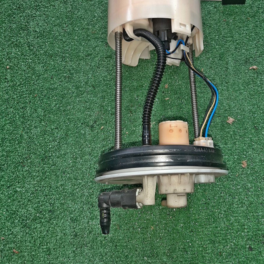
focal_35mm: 37
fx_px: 319
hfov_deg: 44.7
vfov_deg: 43.2
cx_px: 157
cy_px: 60
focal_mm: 3.93
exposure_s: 1/50
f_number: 1.7
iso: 86
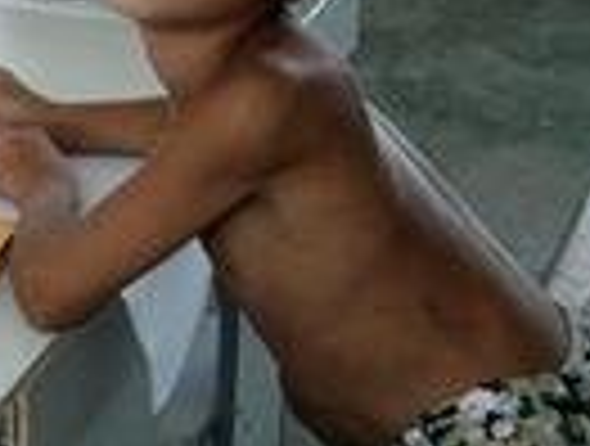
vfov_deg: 13.6
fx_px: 1829
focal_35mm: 107
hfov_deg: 17.3
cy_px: -41
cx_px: -162
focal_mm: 5.8
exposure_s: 1/80
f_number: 2.6
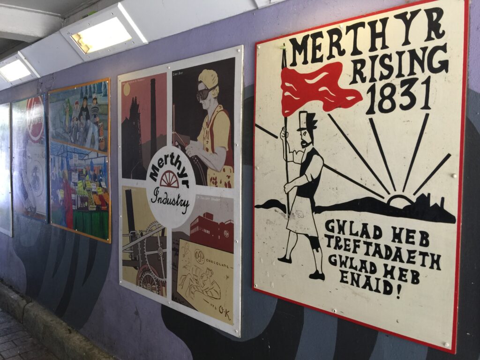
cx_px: 240
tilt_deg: -2.8
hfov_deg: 61.7
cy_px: 180
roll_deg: -2.6
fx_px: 402
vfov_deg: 48.2
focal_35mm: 29
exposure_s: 1/17
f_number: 2.2
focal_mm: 4.15
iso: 50
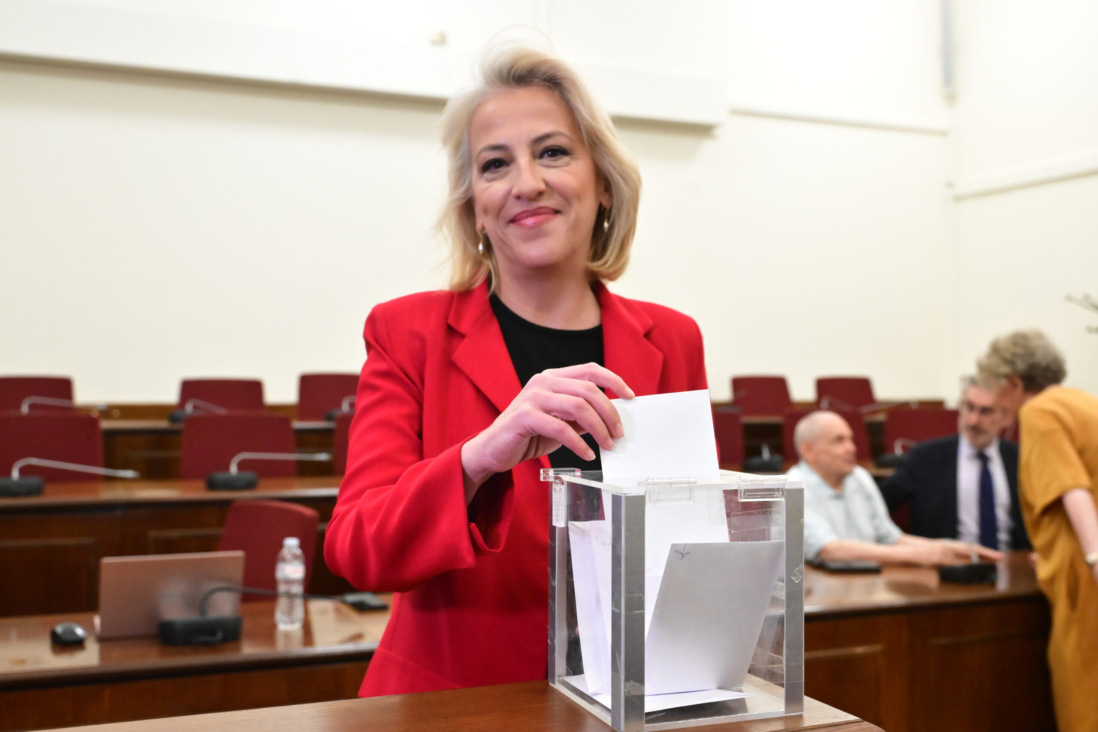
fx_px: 1159
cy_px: 366
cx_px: 549
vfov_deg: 35.1
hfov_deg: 50.7
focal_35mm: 38
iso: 8000
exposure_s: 1/250
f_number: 4.5
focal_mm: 38
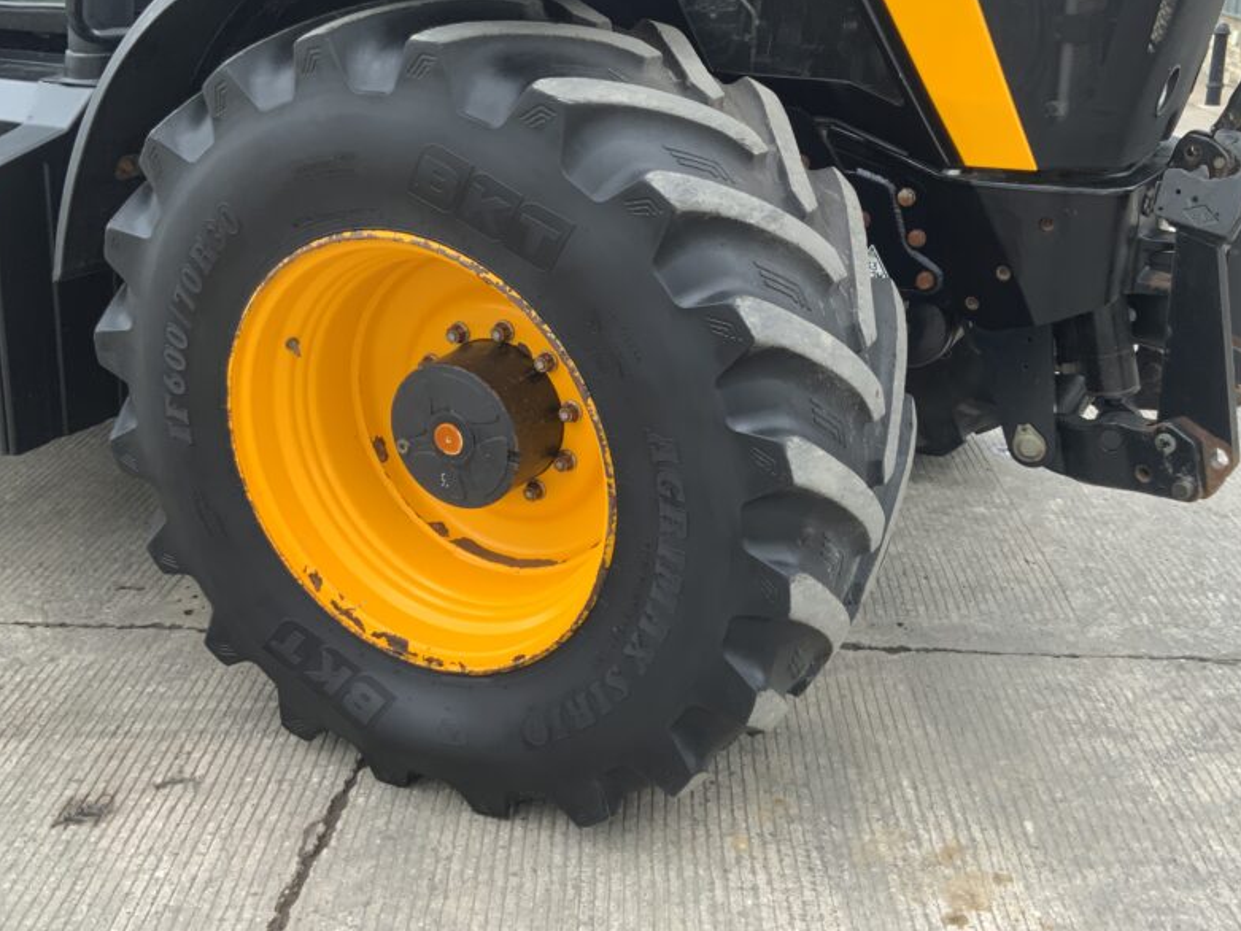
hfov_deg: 48.9
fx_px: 1363
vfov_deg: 37.6
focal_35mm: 38
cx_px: 698
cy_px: 372
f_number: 1.8
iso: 16
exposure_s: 1/250
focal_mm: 3
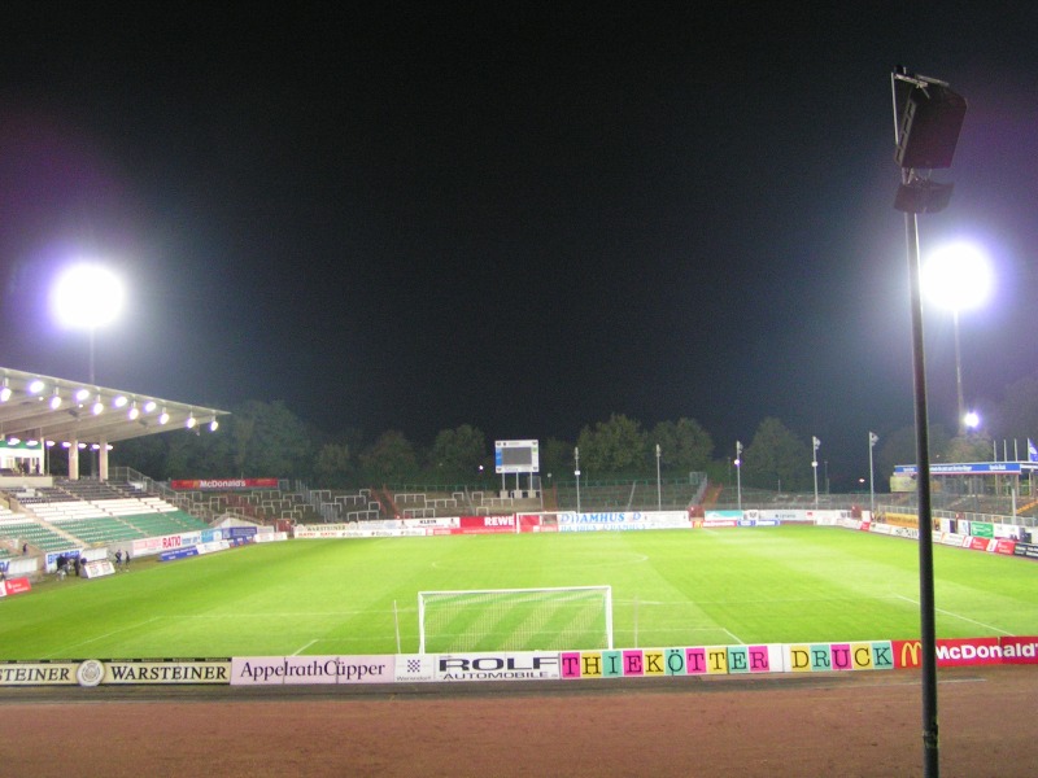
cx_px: 519
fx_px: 1139
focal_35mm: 38
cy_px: 389
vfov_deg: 37.7
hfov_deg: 49.0
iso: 200
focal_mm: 5.8
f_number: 2.8
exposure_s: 1/15
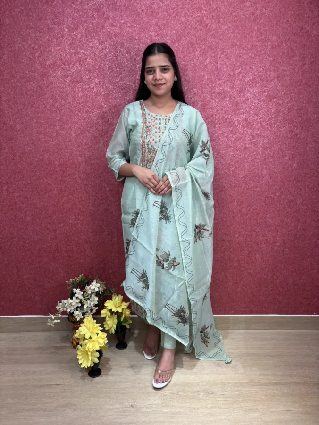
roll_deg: -0.1
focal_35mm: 26
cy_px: 212
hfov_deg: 53.1
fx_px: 319
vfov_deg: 67.3
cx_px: 160
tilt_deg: -14.3
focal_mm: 5.96
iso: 40
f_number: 1.6
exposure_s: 1/217
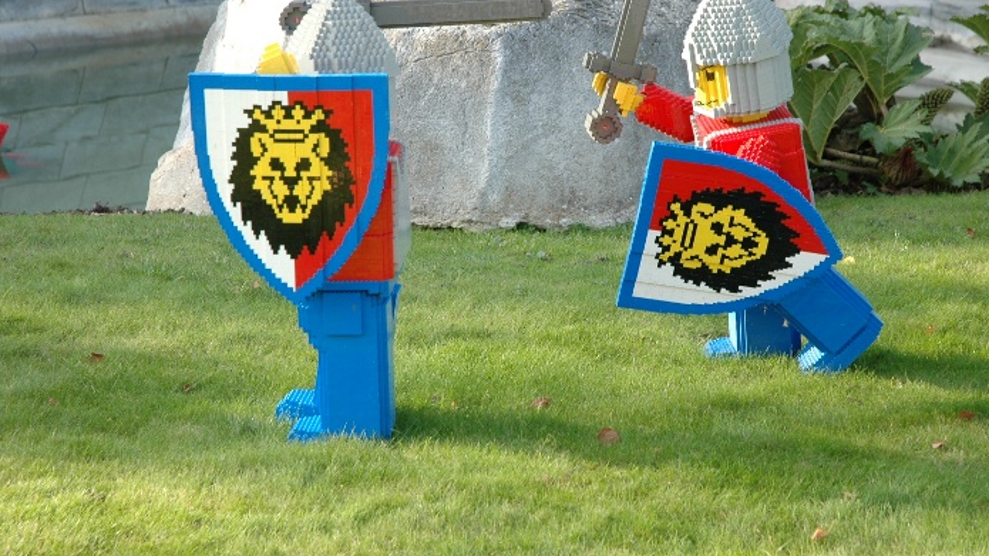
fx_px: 2937
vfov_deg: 10.8
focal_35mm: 112
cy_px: 199
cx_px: 525
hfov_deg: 19.1
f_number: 4.5
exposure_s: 1/80
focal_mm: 62
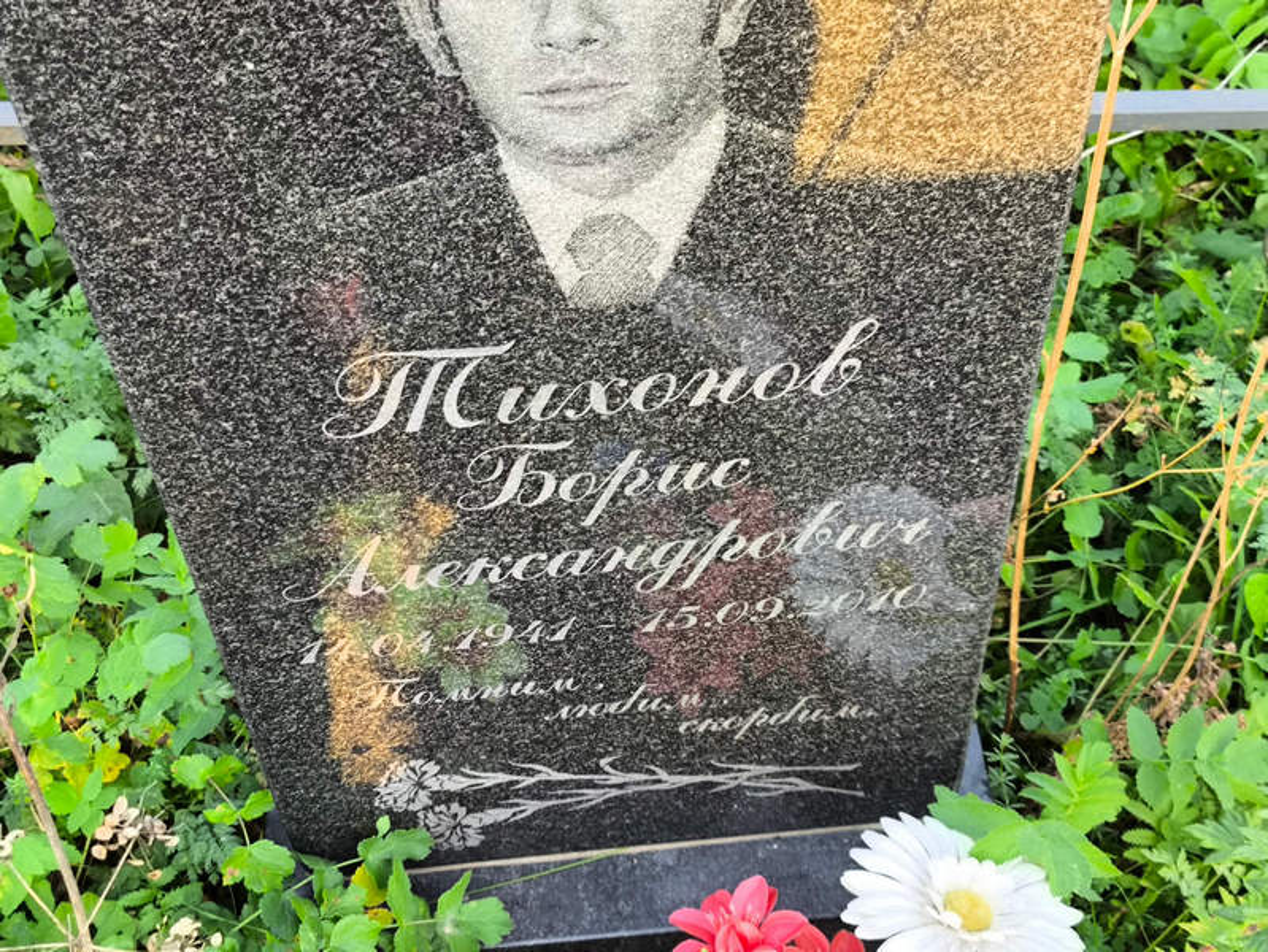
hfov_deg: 38.2
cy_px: 476
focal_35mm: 50
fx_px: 1832
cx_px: 634
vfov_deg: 29.1
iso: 80
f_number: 1.7
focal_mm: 4.71
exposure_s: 1/50
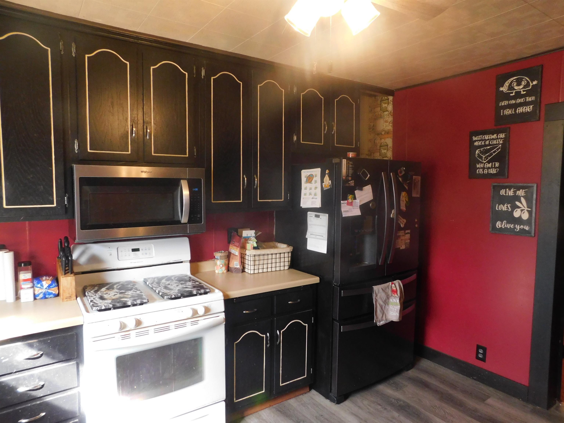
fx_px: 375
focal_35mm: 23
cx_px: 282
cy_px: 212
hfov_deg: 73.9
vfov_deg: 58.9
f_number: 3
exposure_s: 1/30
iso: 360
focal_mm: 4
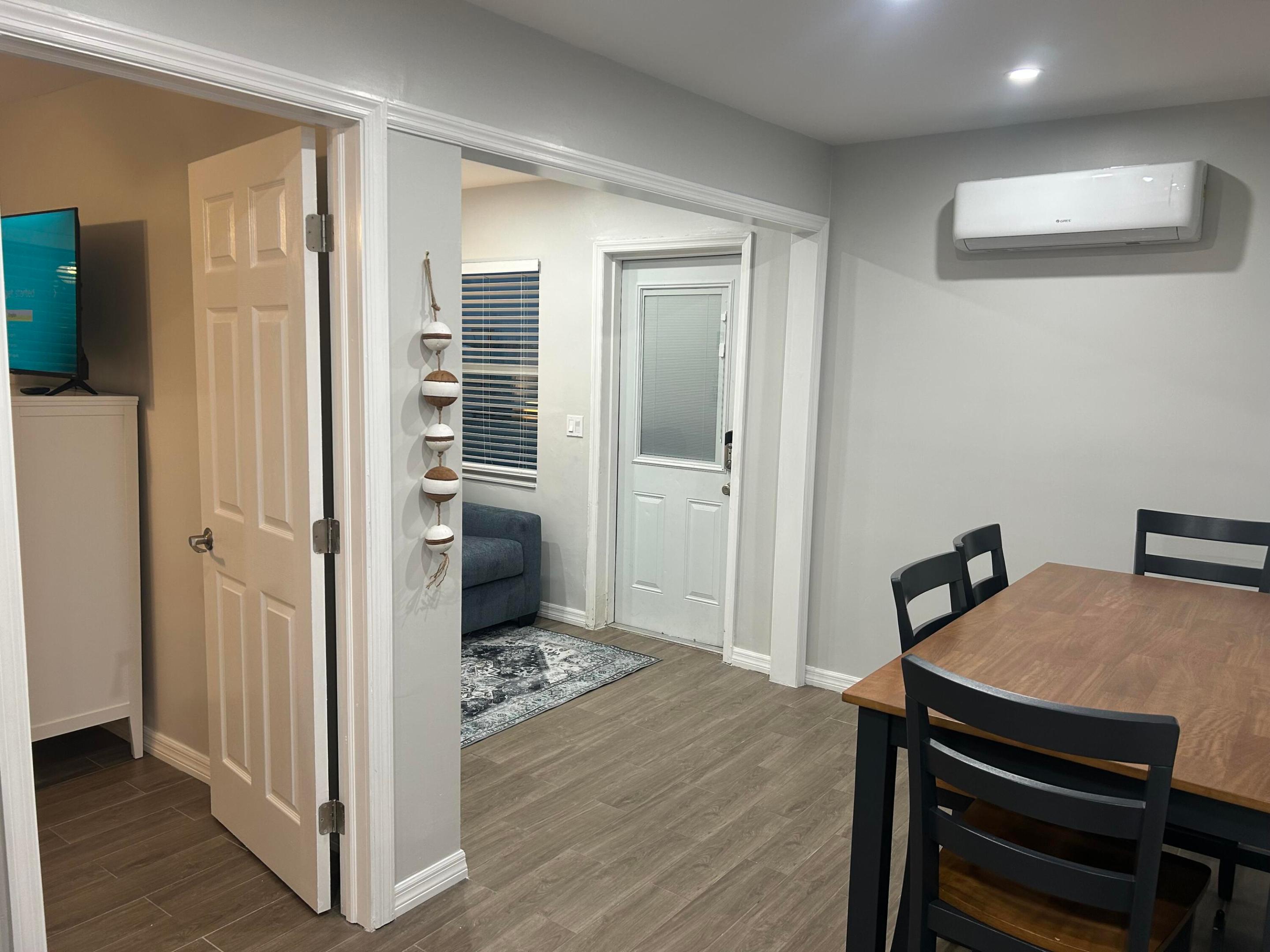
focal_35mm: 26
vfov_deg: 53.1
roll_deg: -0.9
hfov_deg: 67.3
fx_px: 954
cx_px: 635
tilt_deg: -7.9
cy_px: 476
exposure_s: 1/60
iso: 80
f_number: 1.5
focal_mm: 5.7
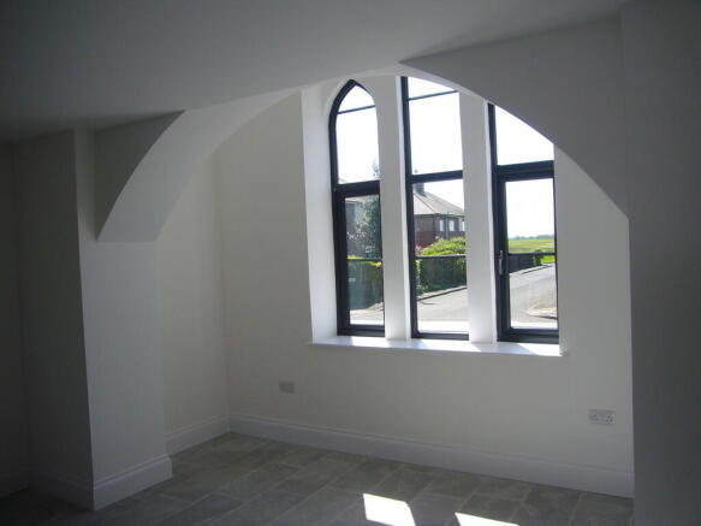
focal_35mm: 28
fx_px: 567
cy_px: 263
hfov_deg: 63.5
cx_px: 350
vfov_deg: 49.7
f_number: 5.6
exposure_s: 1/160
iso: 80
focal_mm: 4.6
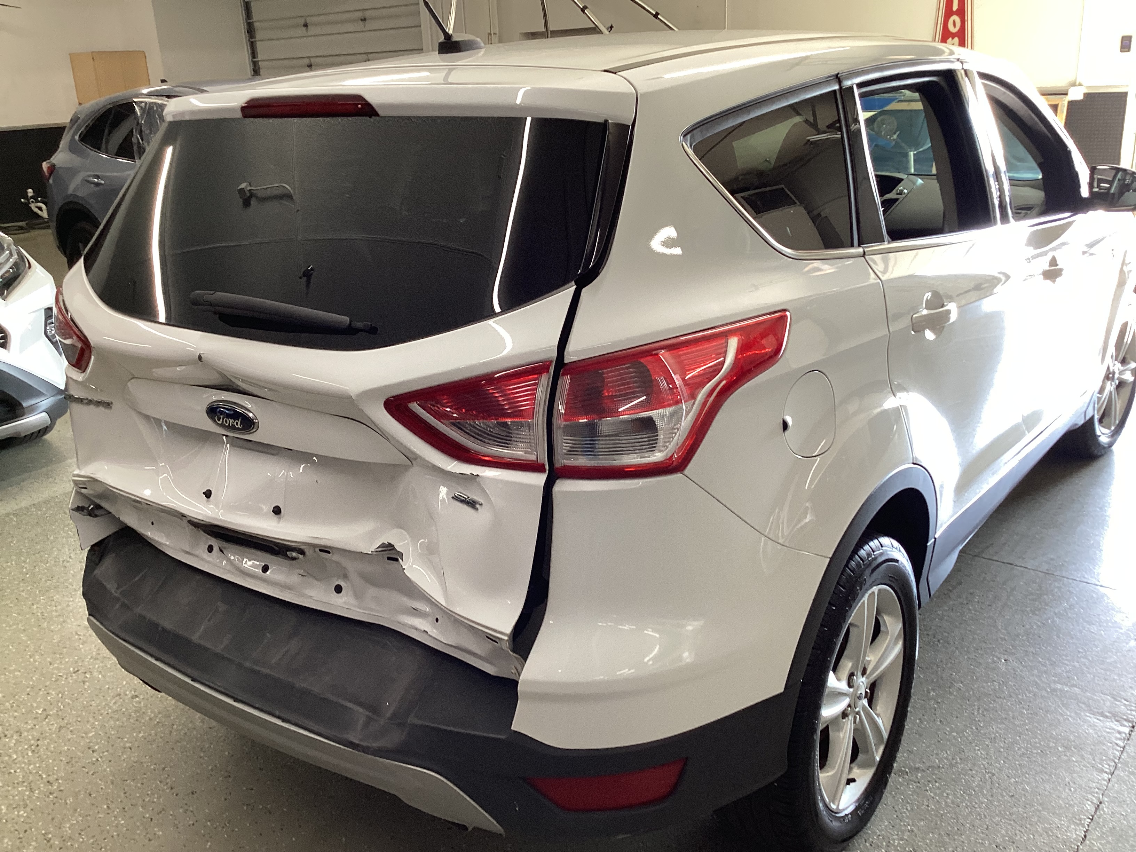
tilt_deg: -20.9
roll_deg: +1.3
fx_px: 1017
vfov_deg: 45.4
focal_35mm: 31
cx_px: 568
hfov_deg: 58.4
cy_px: 426
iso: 50
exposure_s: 1/50
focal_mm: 3.3
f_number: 2.4
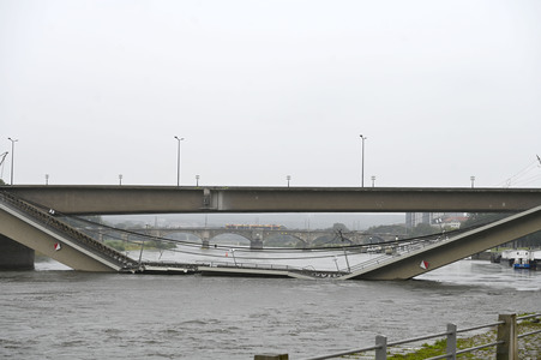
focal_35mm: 70
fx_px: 1051
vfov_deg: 19.4
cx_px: 270
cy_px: 180
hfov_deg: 28.9
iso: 125
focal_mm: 70
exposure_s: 1/250
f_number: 5.6
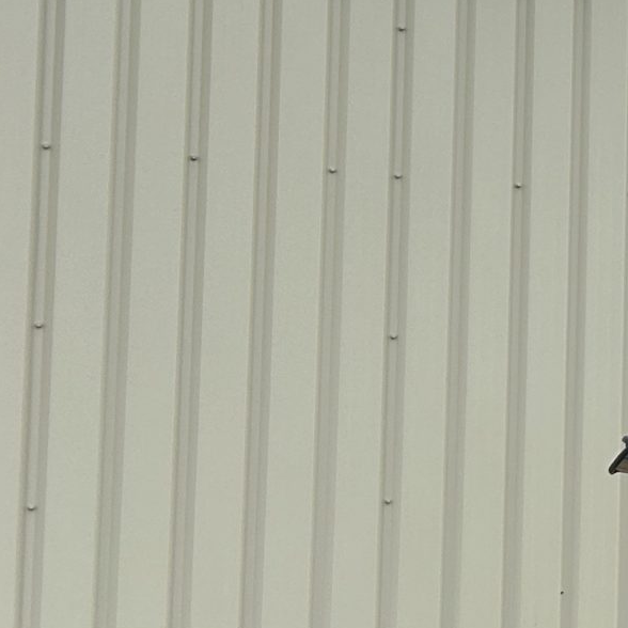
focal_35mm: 100
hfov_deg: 13.9
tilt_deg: +5.6
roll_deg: -0.6
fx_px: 2053
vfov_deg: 17.4
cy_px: 285
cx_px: 1364
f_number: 1.5
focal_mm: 5.7
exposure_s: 1/1724
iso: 50
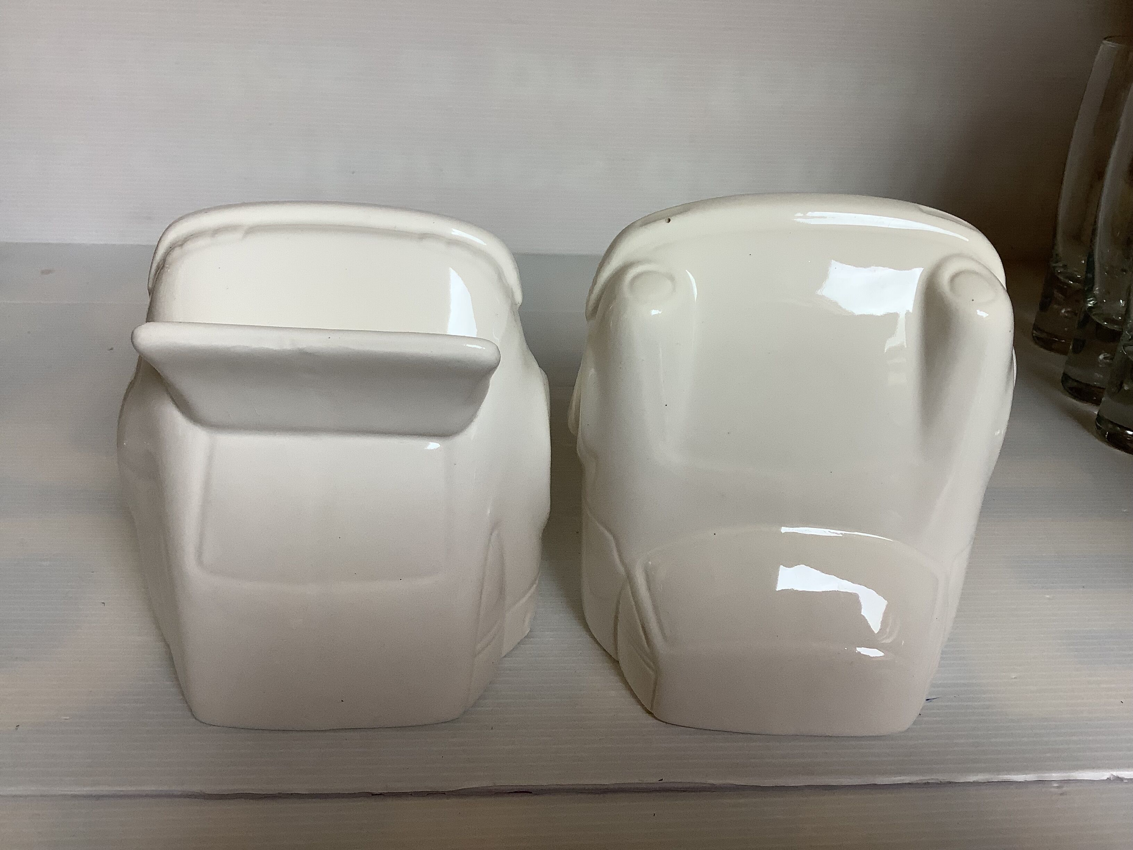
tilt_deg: -29.1
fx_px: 1015
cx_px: 566
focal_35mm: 31
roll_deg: -1.7
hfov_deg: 58.4
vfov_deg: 45.4
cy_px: 425
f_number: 2.4
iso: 80
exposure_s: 1/120
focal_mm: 3.3
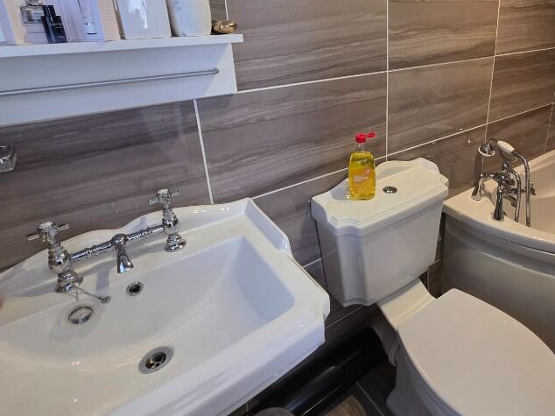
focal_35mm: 21
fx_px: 337
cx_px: 357
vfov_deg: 61.8
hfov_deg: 77.1
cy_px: 137
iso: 200
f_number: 1.9
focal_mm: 2.2
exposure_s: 1/50
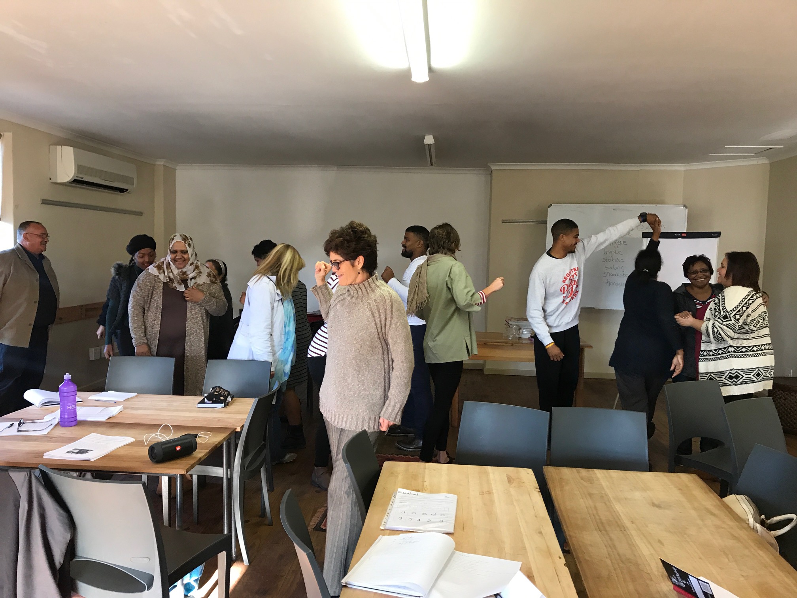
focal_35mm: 28
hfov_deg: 63.4
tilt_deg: -3.3
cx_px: 398
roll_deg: -1.7
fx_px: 645
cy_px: 299
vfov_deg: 49.7
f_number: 1.8
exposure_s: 1/25
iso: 32
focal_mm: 3.99
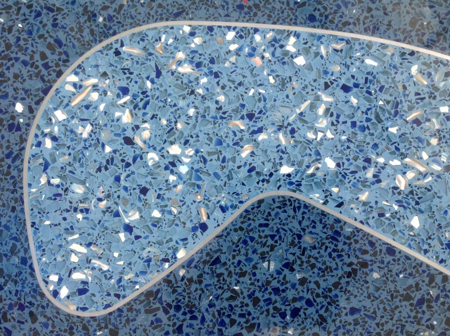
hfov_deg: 52.7
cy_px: 168
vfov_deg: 40.6
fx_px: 454
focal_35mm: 35
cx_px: 225
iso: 80
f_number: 2.4
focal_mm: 4.28
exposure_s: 1/60
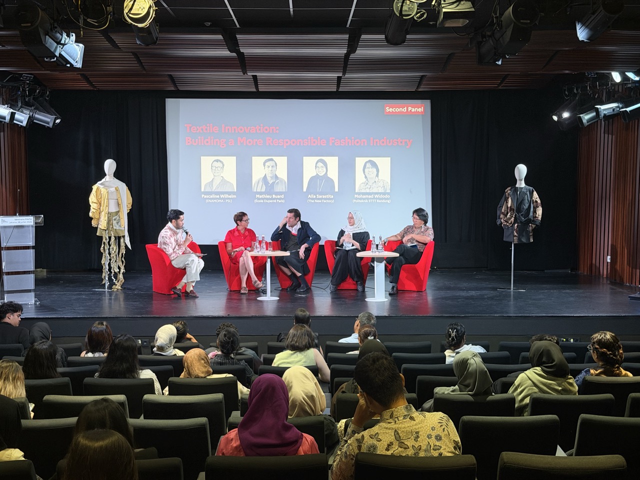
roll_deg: -0.1
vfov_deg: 30.3
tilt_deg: -5.3
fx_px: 887
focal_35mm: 48
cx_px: 320
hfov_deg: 39.7
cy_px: 240
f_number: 1.78
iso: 320
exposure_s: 1/37
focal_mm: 6.76
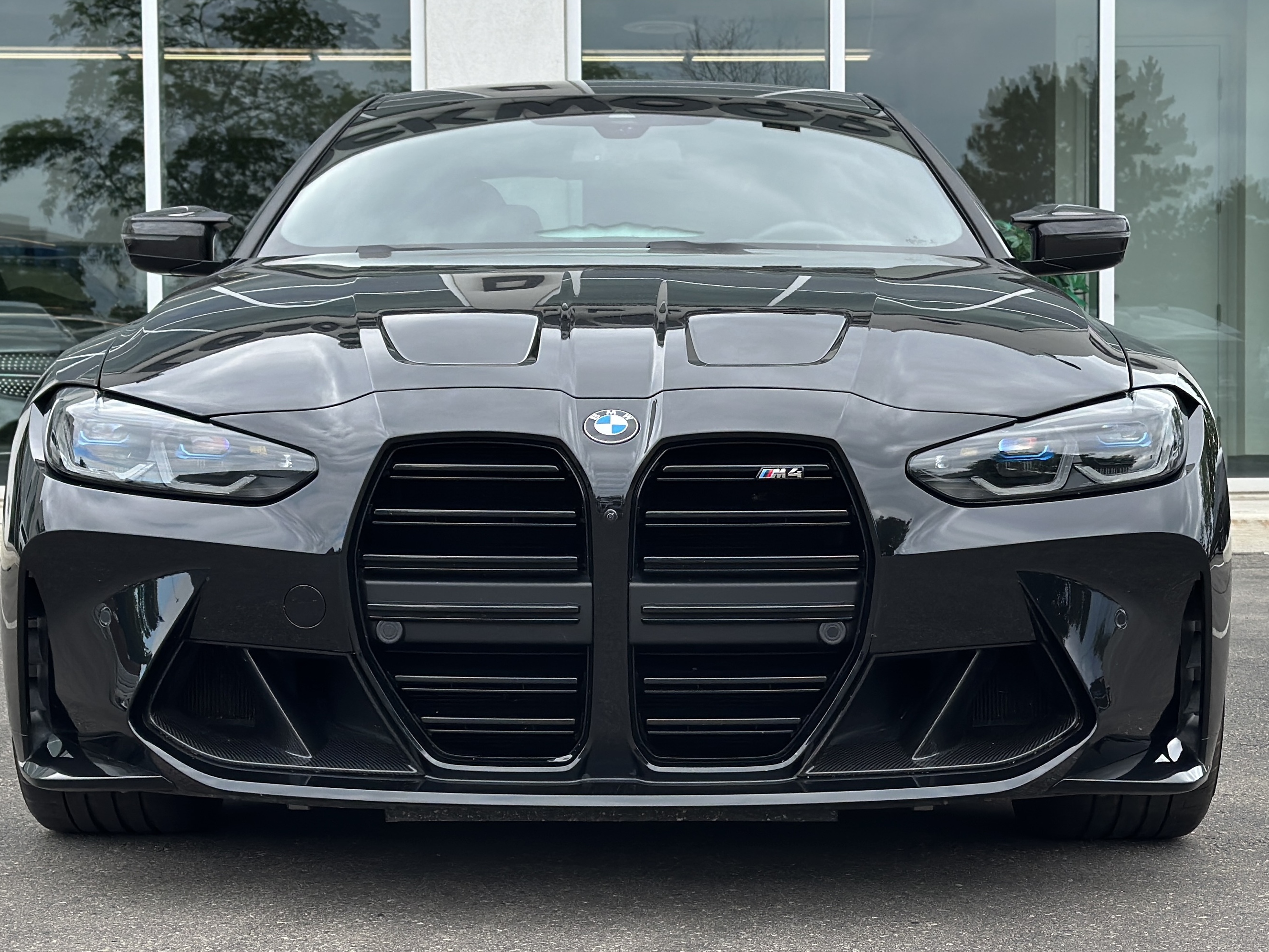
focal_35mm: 52
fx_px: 1906
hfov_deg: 36.8
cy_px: 481
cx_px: 616
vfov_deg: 28.0
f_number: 1.78
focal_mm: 6.86
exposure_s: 1/1272
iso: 80
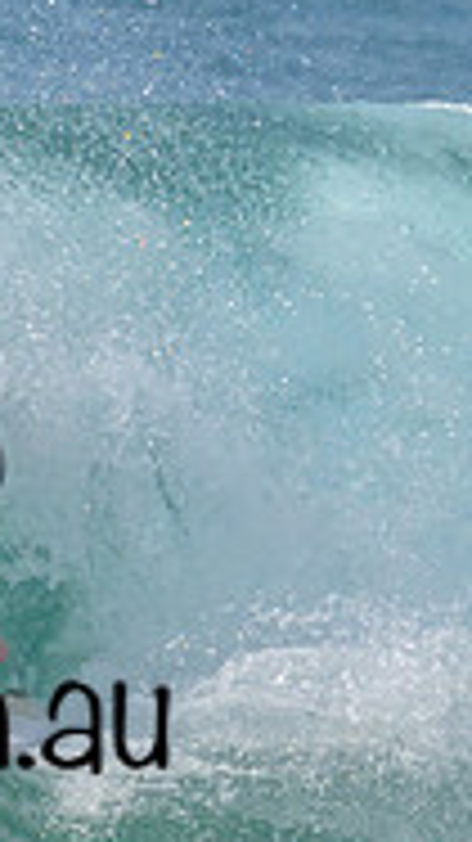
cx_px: 175
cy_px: 403
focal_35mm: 2849
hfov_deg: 0.4
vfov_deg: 0.8
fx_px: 63476
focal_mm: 640
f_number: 11
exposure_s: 1/2000
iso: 640
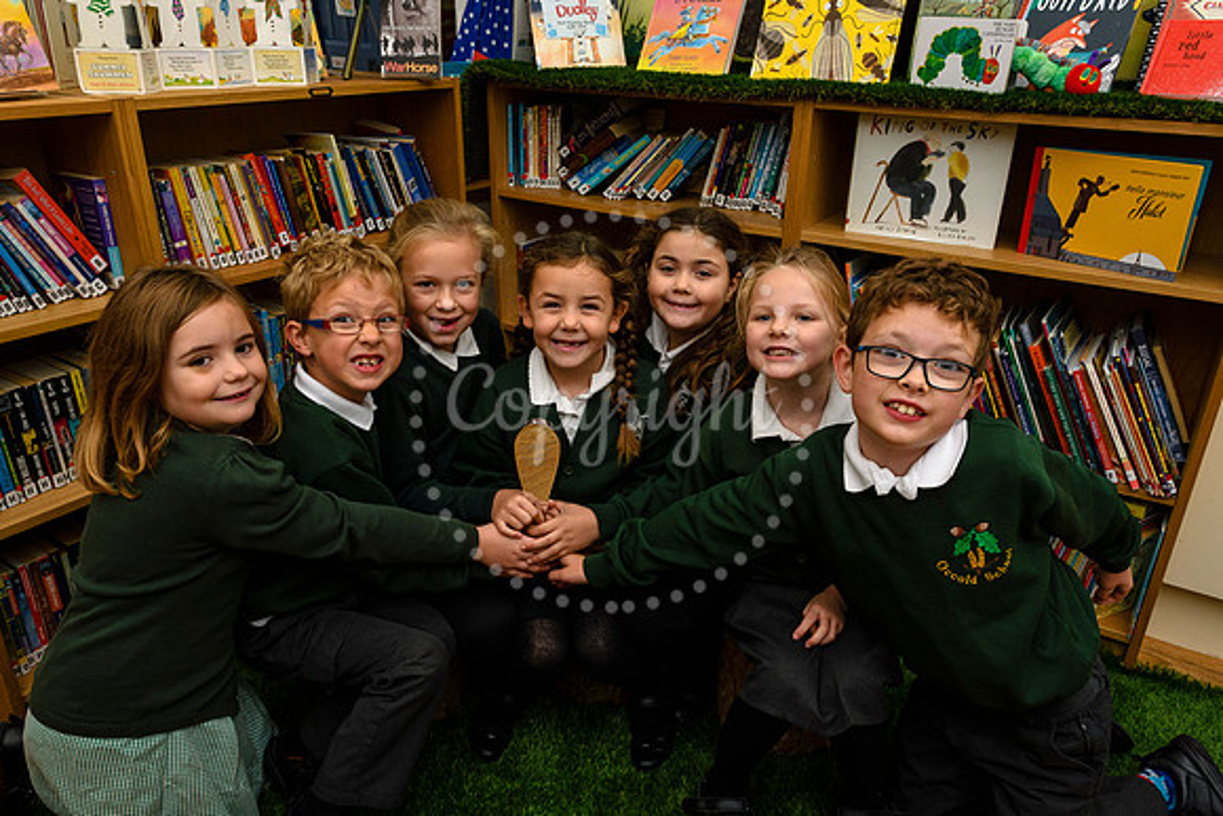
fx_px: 866
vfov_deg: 50.4
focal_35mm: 26
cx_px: 612
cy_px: 408
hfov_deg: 70.4
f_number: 7.1
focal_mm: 17
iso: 400
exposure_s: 1/80
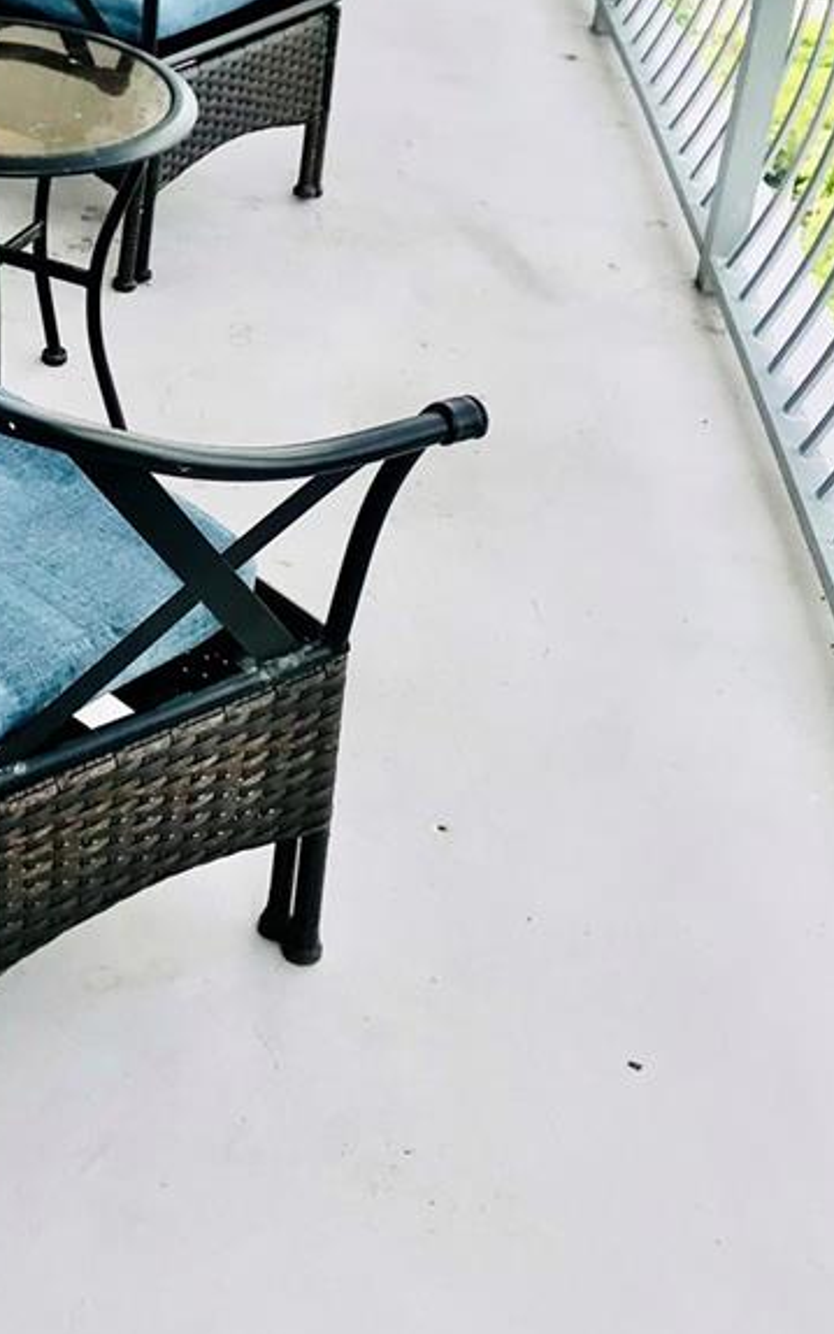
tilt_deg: -22.9
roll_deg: -3.2
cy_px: 214
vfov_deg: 31.8
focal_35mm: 62
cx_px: 86
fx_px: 2254
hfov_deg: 20.5
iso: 20
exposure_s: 1/1114
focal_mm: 3.99
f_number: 1.8
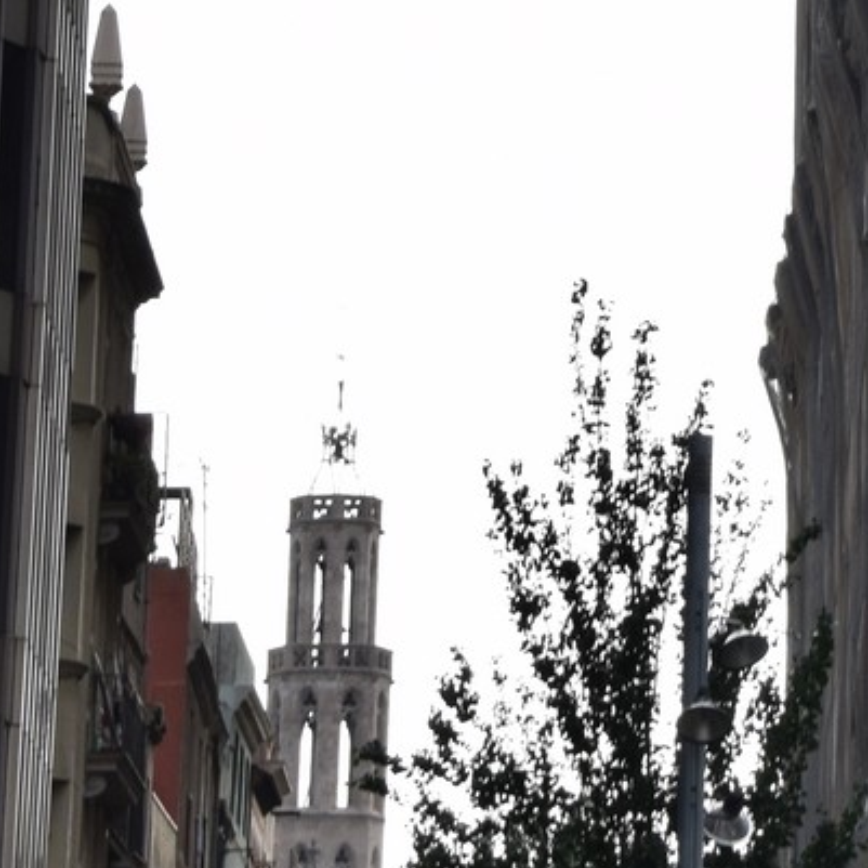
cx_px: 1201
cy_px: -591
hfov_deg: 6.6
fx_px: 7404
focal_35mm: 261
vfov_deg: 6.6
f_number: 8
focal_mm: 38
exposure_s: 1/320
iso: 200
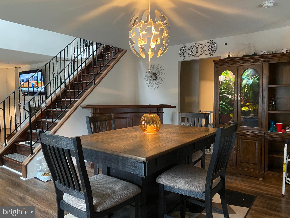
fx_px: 218
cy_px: 109
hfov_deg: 67.3
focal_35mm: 26
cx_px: 145
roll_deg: -0.1
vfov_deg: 53.1
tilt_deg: -1.5
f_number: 1.8
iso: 500
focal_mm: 4.25
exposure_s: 1/30
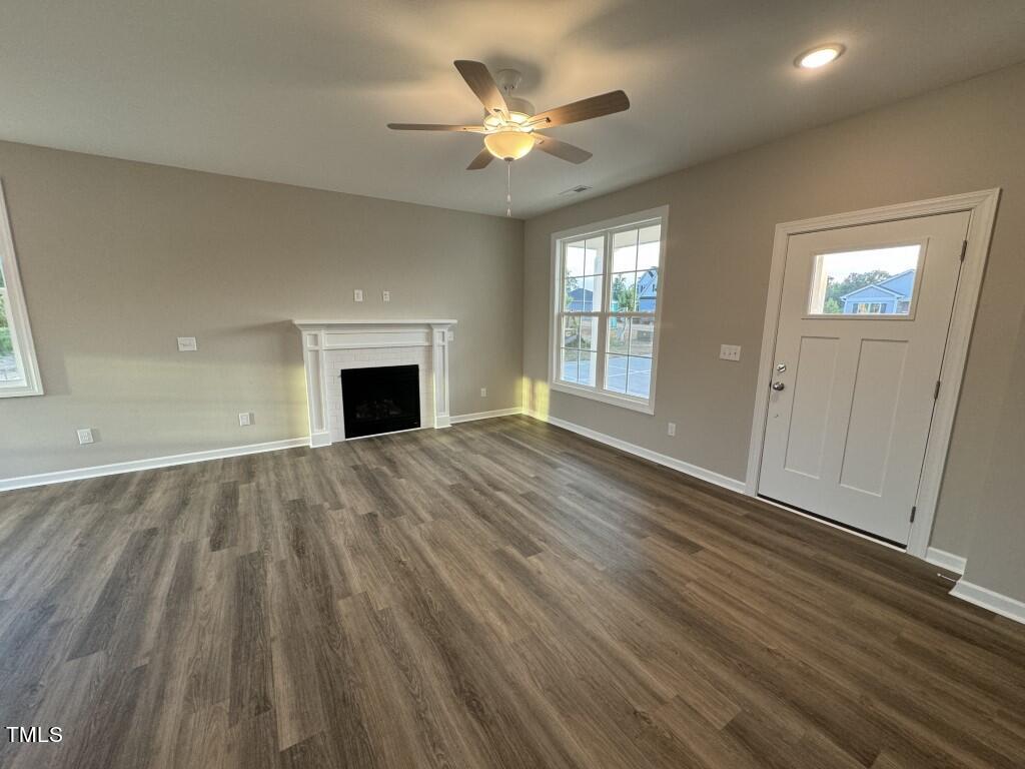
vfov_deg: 85.7
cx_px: 512
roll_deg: +0.4
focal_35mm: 14
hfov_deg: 102.1
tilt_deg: -7.9
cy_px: 384
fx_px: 415
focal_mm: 2.22
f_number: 2.2
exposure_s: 1/120
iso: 200
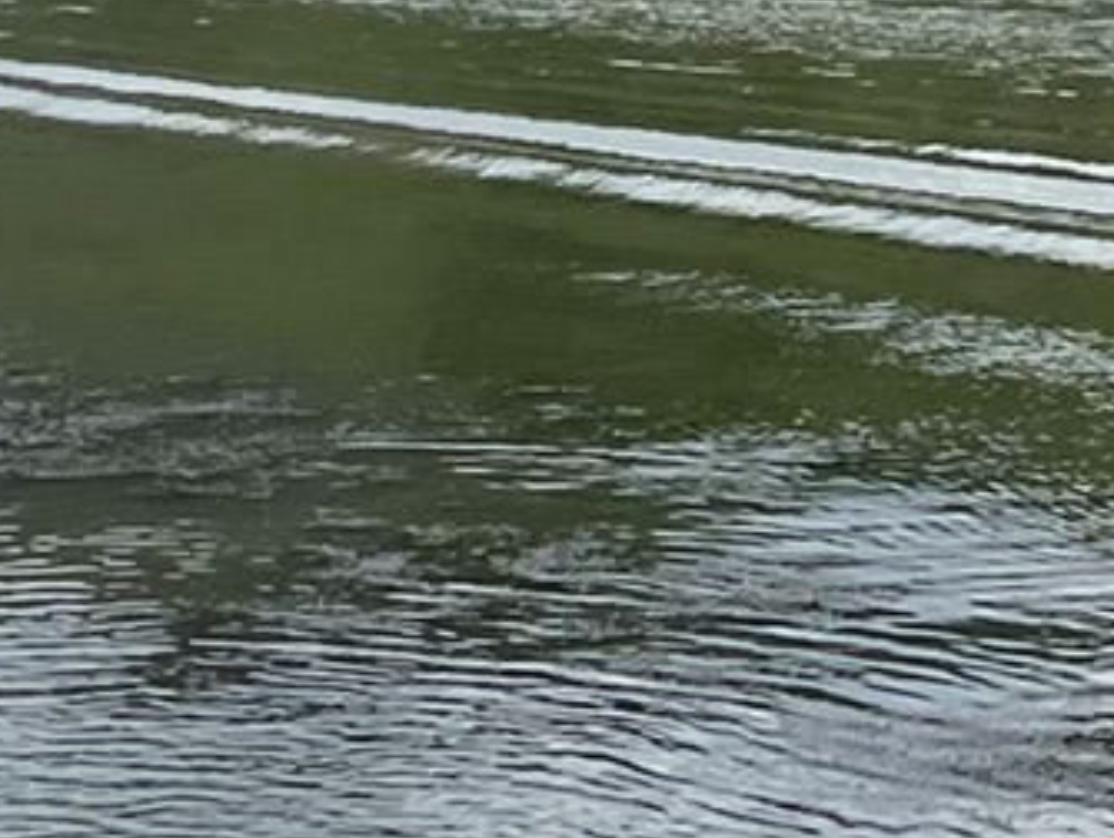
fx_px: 4994
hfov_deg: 12.4
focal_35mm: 155
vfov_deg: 8.5
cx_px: 1360
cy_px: -1337
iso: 32
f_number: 1.6
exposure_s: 1/3509
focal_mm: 4.2
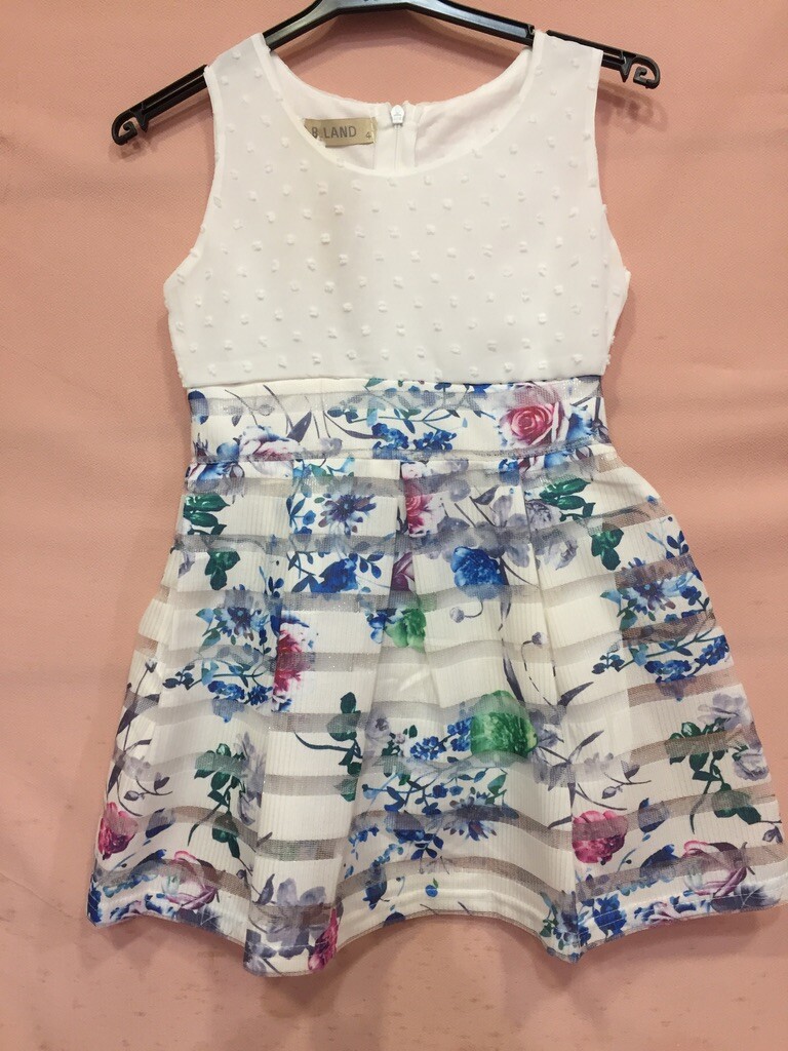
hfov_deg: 48.2
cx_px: 394
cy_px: 526
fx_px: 880
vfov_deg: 61.7
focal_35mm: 29
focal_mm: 4.15
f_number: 2.2
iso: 100
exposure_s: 1/33
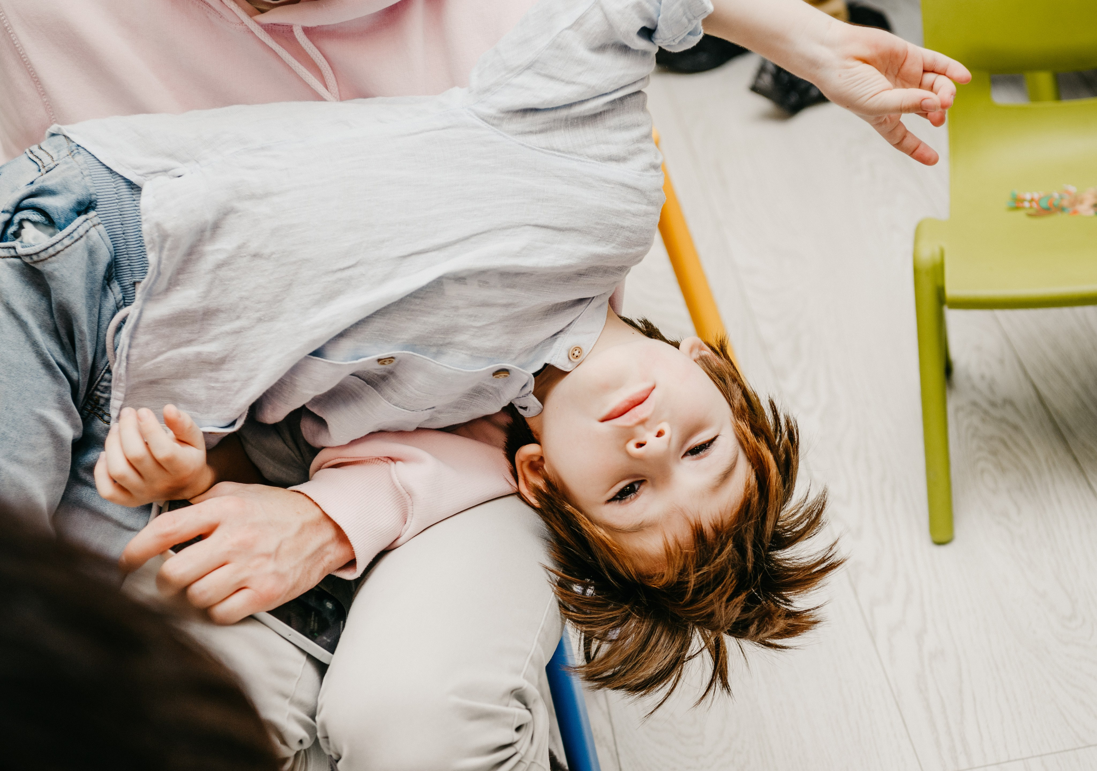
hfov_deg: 28.0
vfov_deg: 19.9
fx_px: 2196
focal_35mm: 71
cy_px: 451
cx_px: 507
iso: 250
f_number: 4
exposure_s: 1/160
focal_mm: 56
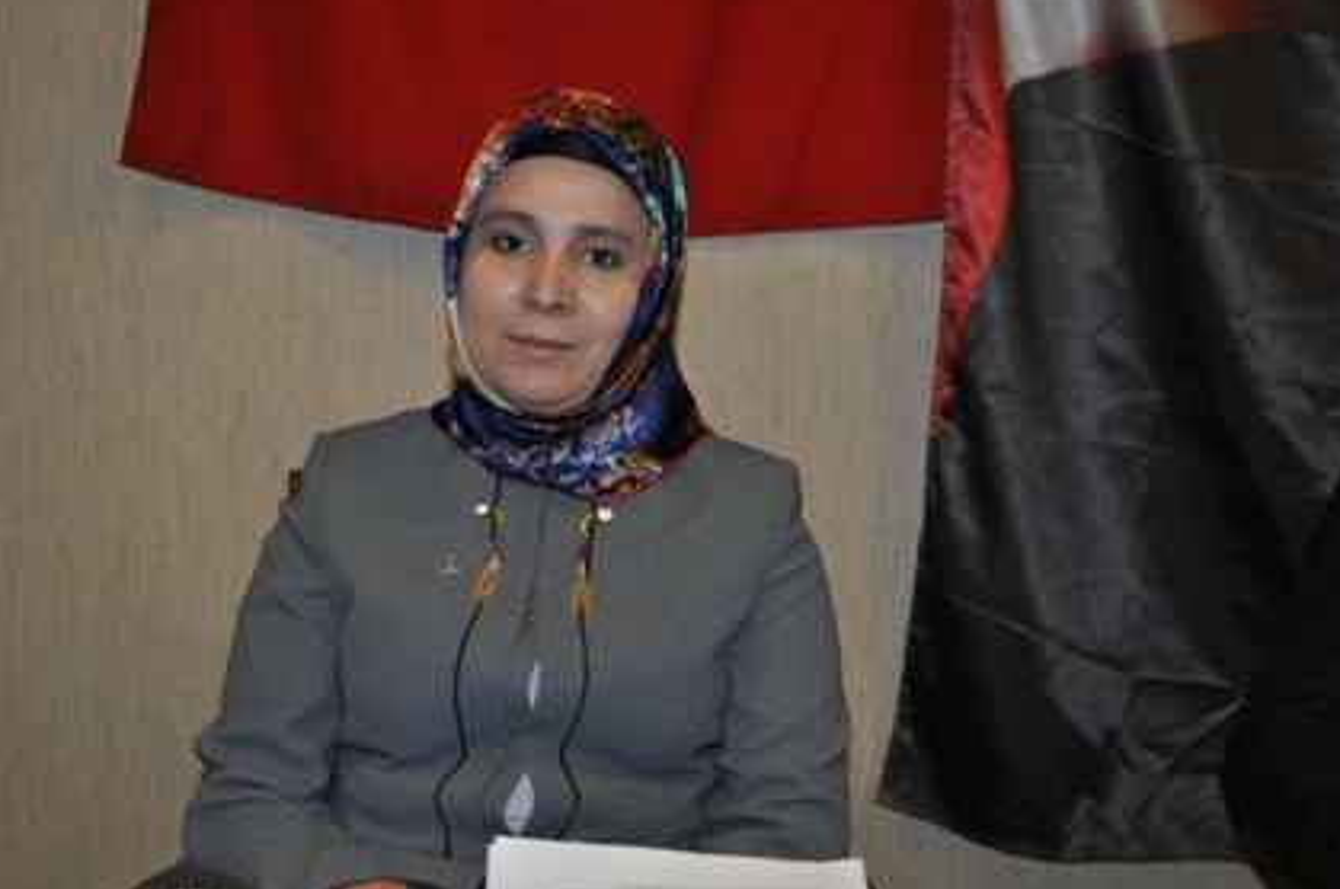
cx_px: 662
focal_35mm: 61
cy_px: 457
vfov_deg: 22.2
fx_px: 2267
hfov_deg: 32.9
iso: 800
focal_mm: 38
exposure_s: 1/60
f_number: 5
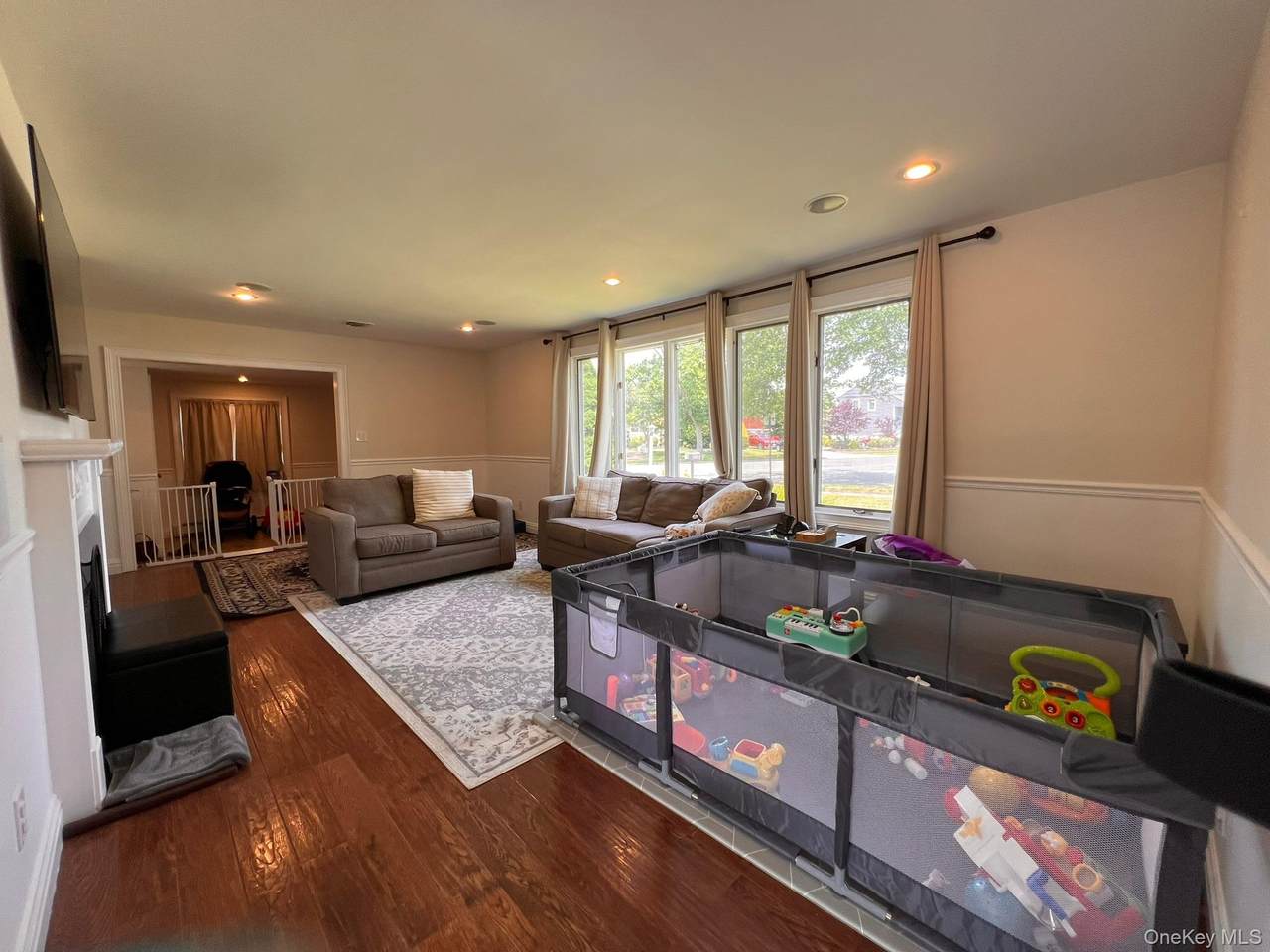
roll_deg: +0.3
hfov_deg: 106.2
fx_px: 477
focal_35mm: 13
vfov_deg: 89.9
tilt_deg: -5.1
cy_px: 476
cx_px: 635
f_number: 1.8
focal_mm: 1.57
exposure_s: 1/120
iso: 64
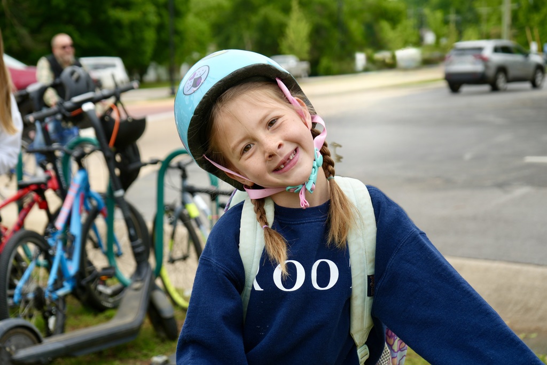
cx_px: 274
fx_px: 821
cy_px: 182
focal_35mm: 54
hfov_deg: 36.9
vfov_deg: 25.1
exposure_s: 1/160
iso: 200
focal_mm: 54
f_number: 5
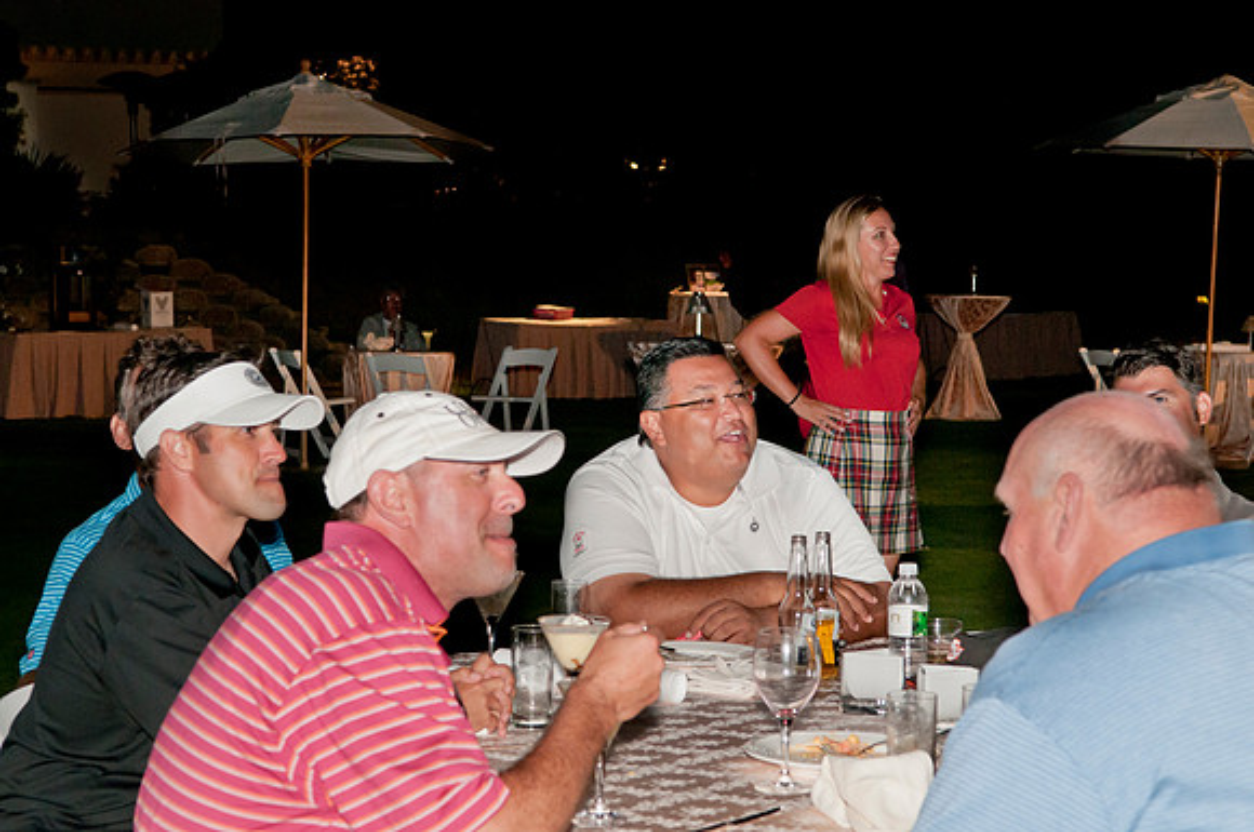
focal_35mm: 75
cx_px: 627
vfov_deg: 18.1
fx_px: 2609
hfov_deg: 27.0
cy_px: 416
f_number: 6.3
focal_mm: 50
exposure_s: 1/60
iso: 640
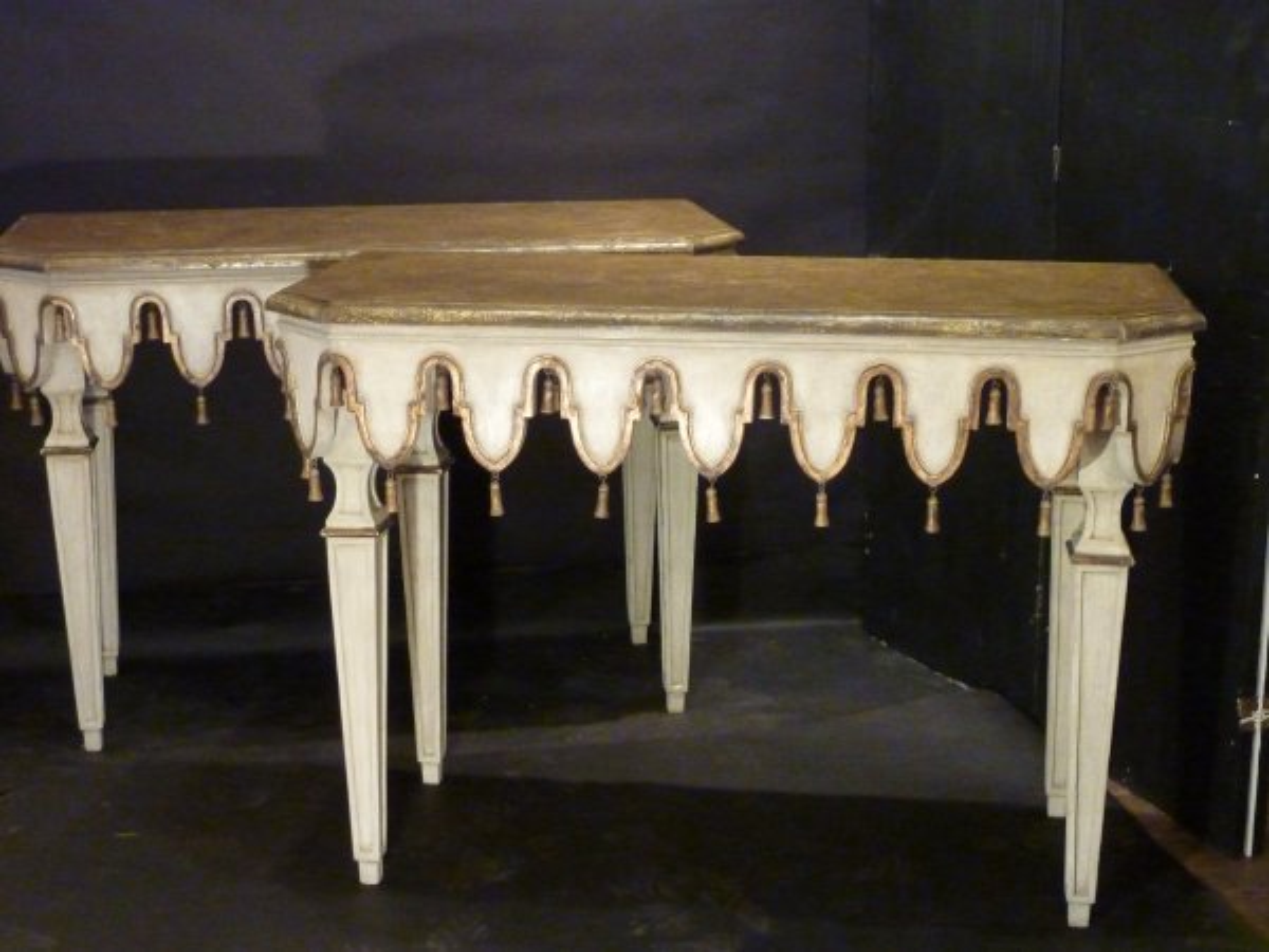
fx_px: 1906
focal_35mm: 52
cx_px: 634
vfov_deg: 28.0
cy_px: 476
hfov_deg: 36.8
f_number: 3.8
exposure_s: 1/15
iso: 800
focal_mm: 8.5
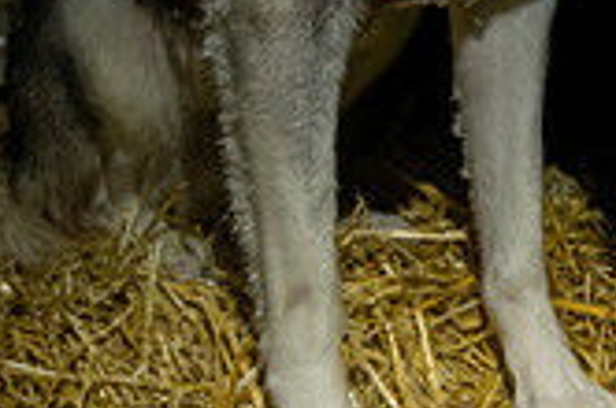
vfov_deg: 13.2
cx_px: 772
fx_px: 1674
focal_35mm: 98
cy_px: -197
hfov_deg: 19.4
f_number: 4
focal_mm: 28
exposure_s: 1/200
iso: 12800
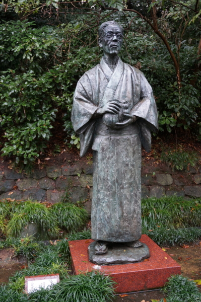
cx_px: 100
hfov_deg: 36.8
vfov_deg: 53.2
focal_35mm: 36
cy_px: 151
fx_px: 302
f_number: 4.5
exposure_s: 1/60
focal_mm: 24
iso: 400
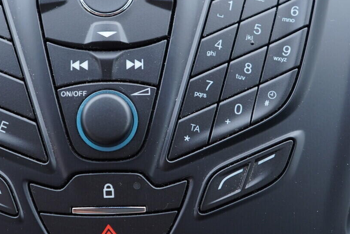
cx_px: 130
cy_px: 74
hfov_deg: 31.3
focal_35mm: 64
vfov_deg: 21.1
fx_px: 622
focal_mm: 24
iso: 250
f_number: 2.8
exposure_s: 1/40
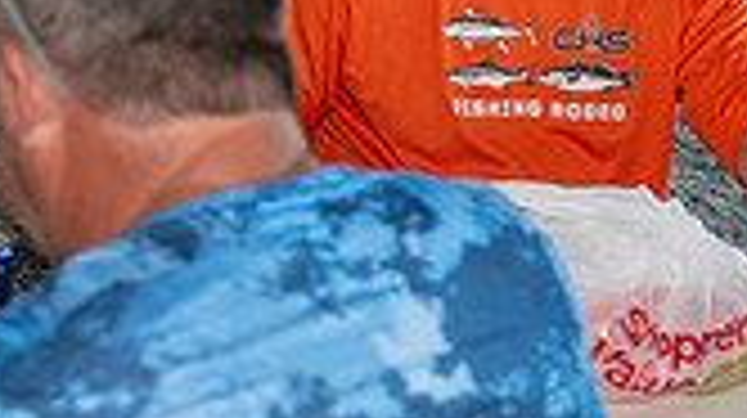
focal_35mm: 128
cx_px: 810
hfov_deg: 16.3
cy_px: 306
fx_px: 2533
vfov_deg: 9.4
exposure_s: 1/100
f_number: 3.2
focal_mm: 35
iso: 100
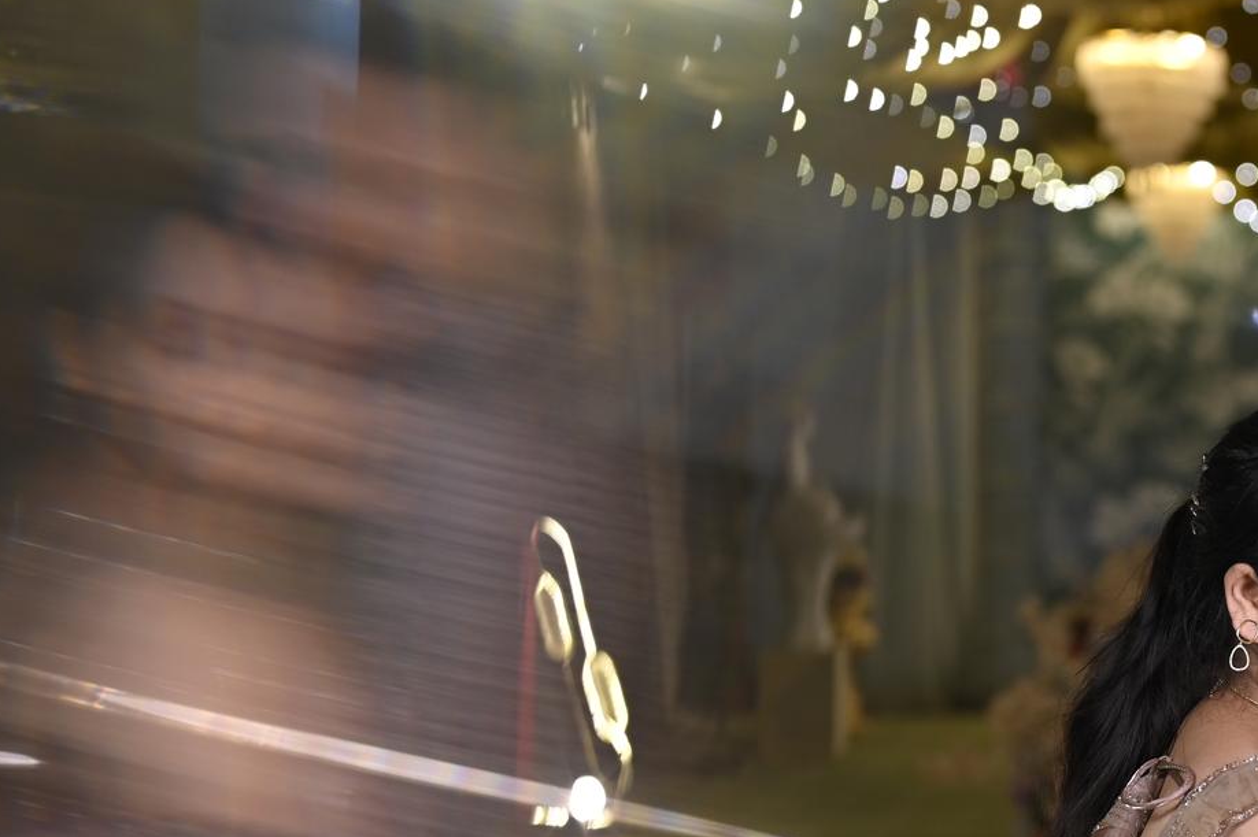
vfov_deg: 13.9
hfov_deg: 20.7
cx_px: 917
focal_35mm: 98
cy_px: 566
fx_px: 3423
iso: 800
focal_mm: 50
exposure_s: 1/320
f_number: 2.8
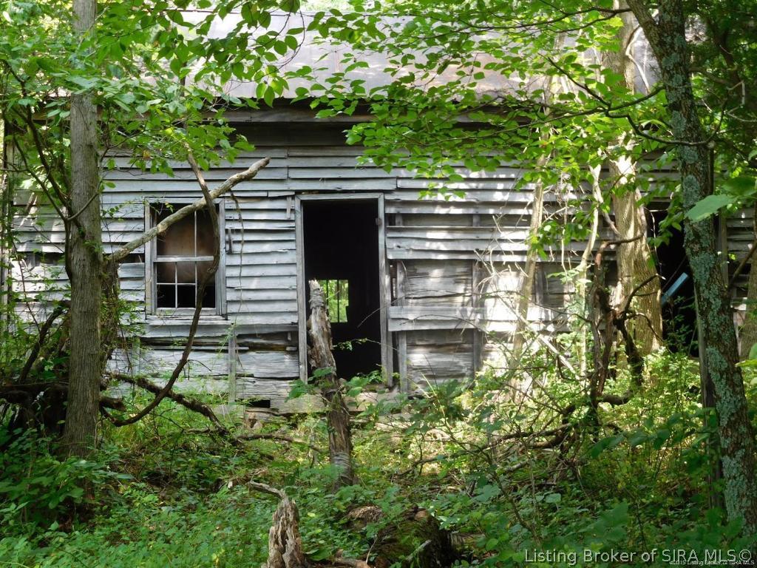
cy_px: 284
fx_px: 1093
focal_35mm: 50
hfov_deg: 38.2
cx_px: 378
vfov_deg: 29.1
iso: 125
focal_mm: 8.9
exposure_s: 1/50
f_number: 4.1
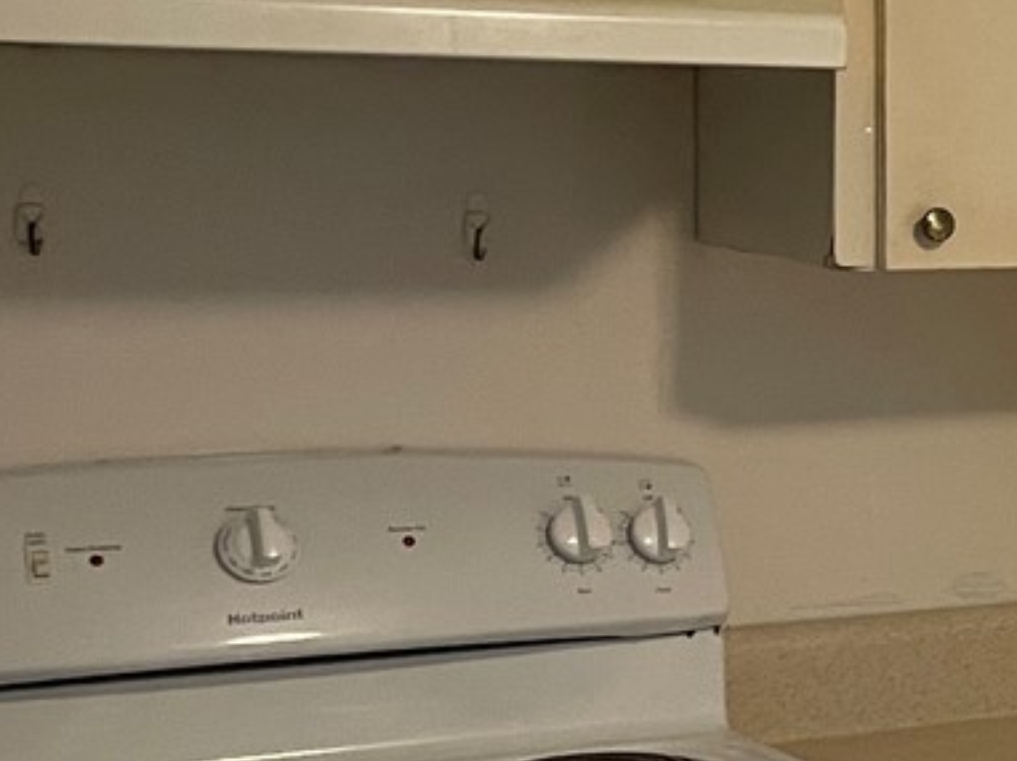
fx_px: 3200
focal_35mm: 109
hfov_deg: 15.3
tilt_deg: -4.9
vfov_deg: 13.6
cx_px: 1893
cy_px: 359
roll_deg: -2.7
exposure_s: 1/60
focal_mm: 4.2
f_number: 1.6
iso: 125
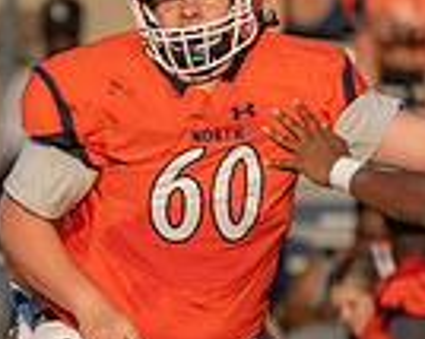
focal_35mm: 1624
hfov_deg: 1.2
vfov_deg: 1.0
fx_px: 20412
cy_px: 298
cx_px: -222
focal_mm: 373
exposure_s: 1/1250
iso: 250
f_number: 5.6
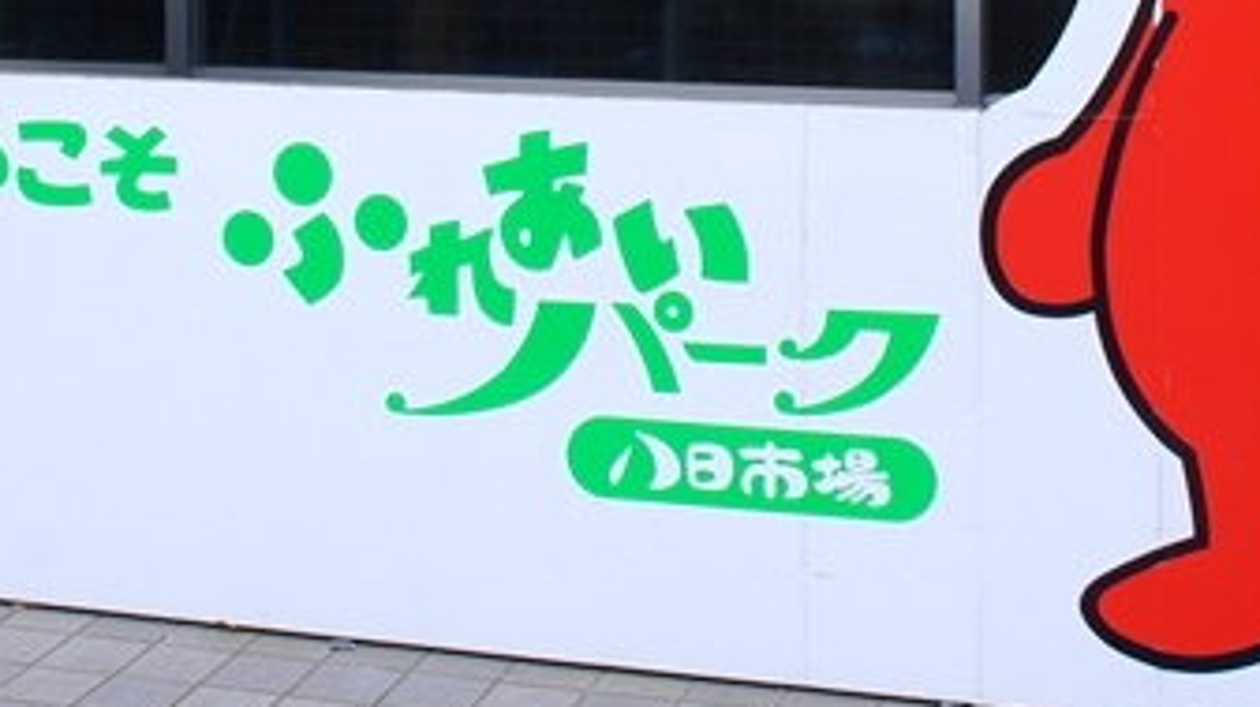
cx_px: 475
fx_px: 2738
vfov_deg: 14.2
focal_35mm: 82
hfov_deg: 25.8
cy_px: -193
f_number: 11
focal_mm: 22
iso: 200
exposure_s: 1/100
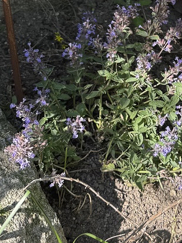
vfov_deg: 19.8
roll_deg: +1.4
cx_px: 150
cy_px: -49
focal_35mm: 93
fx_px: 652
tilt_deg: -29.8
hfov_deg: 15.8
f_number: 1.78
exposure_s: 1/938
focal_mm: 6.76
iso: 80
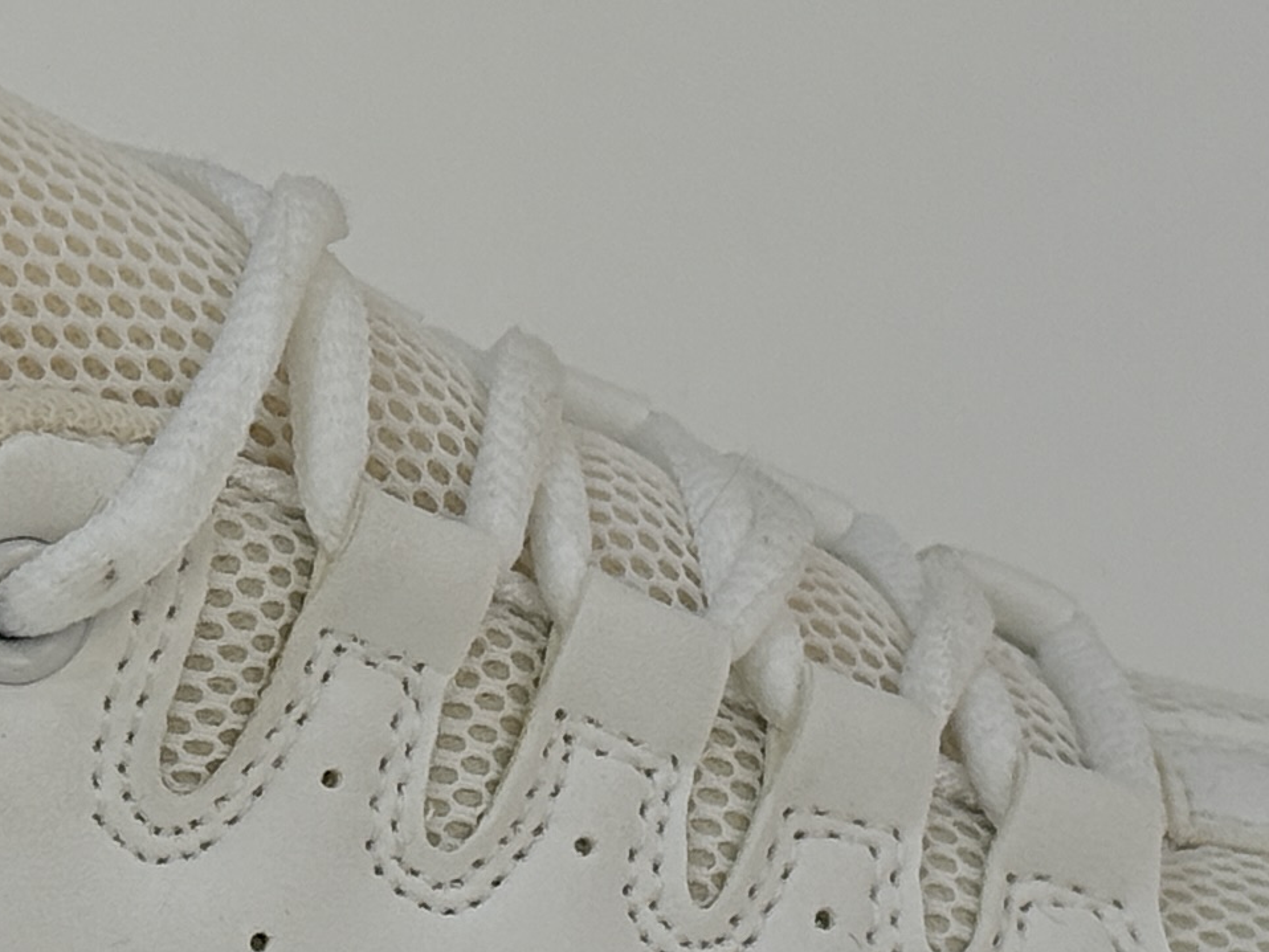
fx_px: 7407
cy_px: 1017
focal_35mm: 202
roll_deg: +0.2
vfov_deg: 7.3
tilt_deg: -29.3
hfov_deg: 9.8
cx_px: 221
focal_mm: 6.76
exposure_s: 1/182
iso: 50
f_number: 1.78
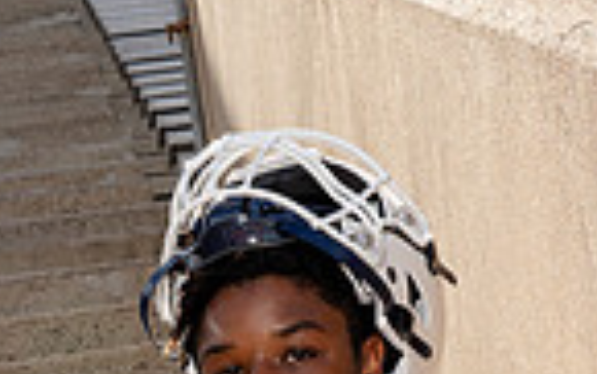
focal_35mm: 145
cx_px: 255
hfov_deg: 14.4
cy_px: 863
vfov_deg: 8.4
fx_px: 2362
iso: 200
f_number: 10
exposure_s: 1/250
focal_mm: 46
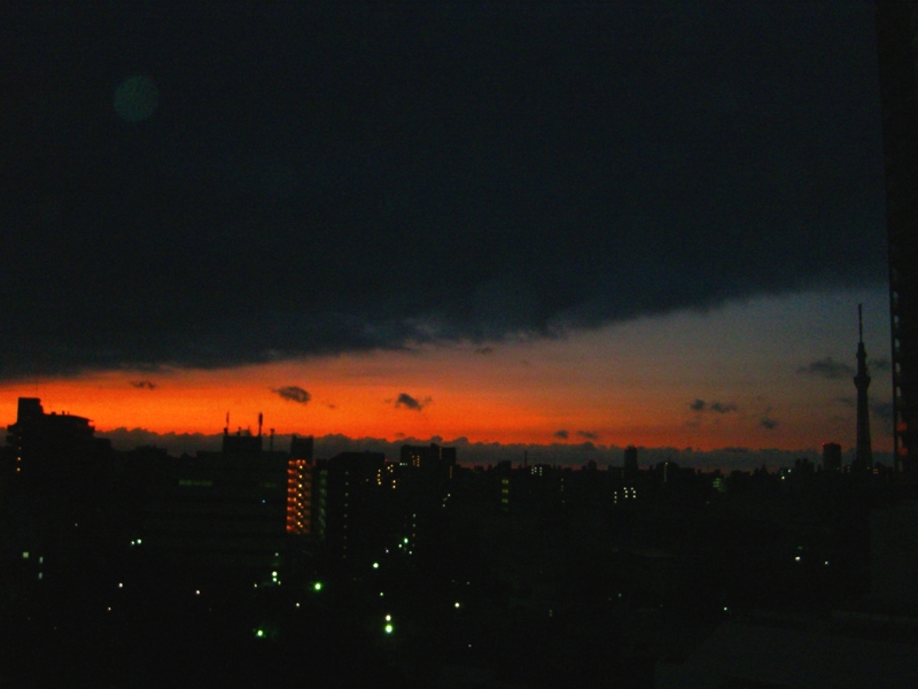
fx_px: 1008
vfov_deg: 37.7
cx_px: 459
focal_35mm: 38
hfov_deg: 49.0
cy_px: 344
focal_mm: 7.9
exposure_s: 1/60
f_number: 2.8
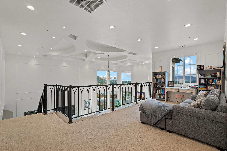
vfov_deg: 72.1
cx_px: 114
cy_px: 76
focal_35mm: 16
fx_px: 104
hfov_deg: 95.0
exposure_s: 1/5
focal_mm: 16.5
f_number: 8
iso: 500
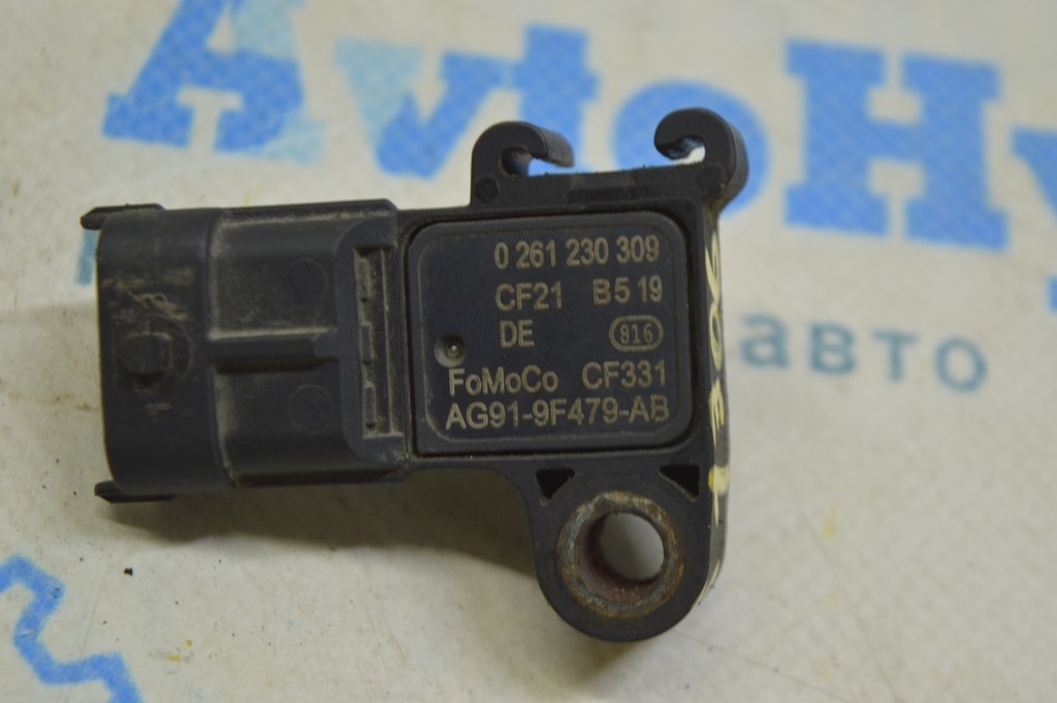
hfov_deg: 24.6
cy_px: 352
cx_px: 528
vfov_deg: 16.5
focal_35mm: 82
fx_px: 2420
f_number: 5.6
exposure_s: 1/25
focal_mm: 55
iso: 400
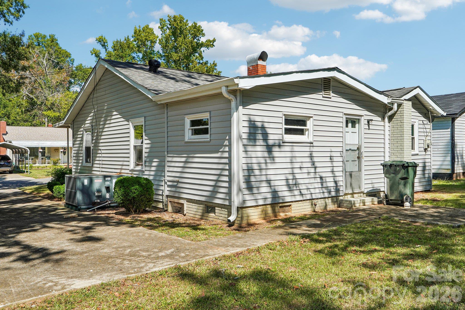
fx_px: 387
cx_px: 232
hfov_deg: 61.9
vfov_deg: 43.6
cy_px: 155
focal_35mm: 30
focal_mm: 20
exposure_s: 1/125
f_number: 8
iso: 100
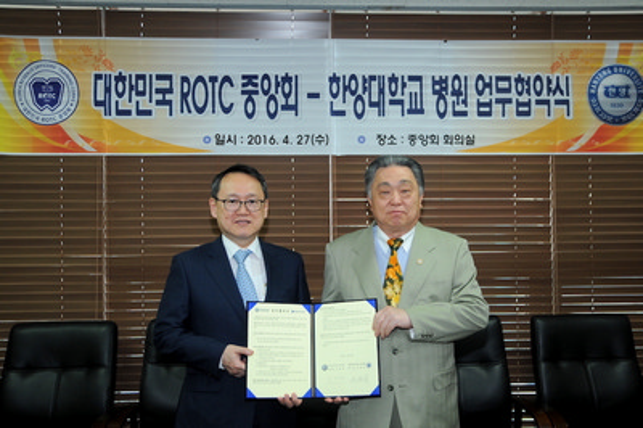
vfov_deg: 36.8
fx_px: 642
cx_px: 322
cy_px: 214
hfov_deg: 53.2
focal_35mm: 36
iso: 500
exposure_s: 1/60
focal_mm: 24
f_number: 4.5
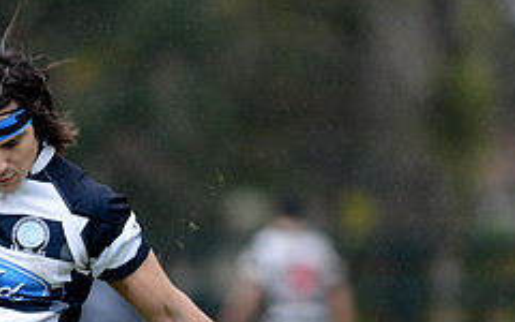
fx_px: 14499
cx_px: 2
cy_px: 394
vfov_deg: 1.3
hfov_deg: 2.0
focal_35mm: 1033
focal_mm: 420
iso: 2200
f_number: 4
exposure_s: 1/1000
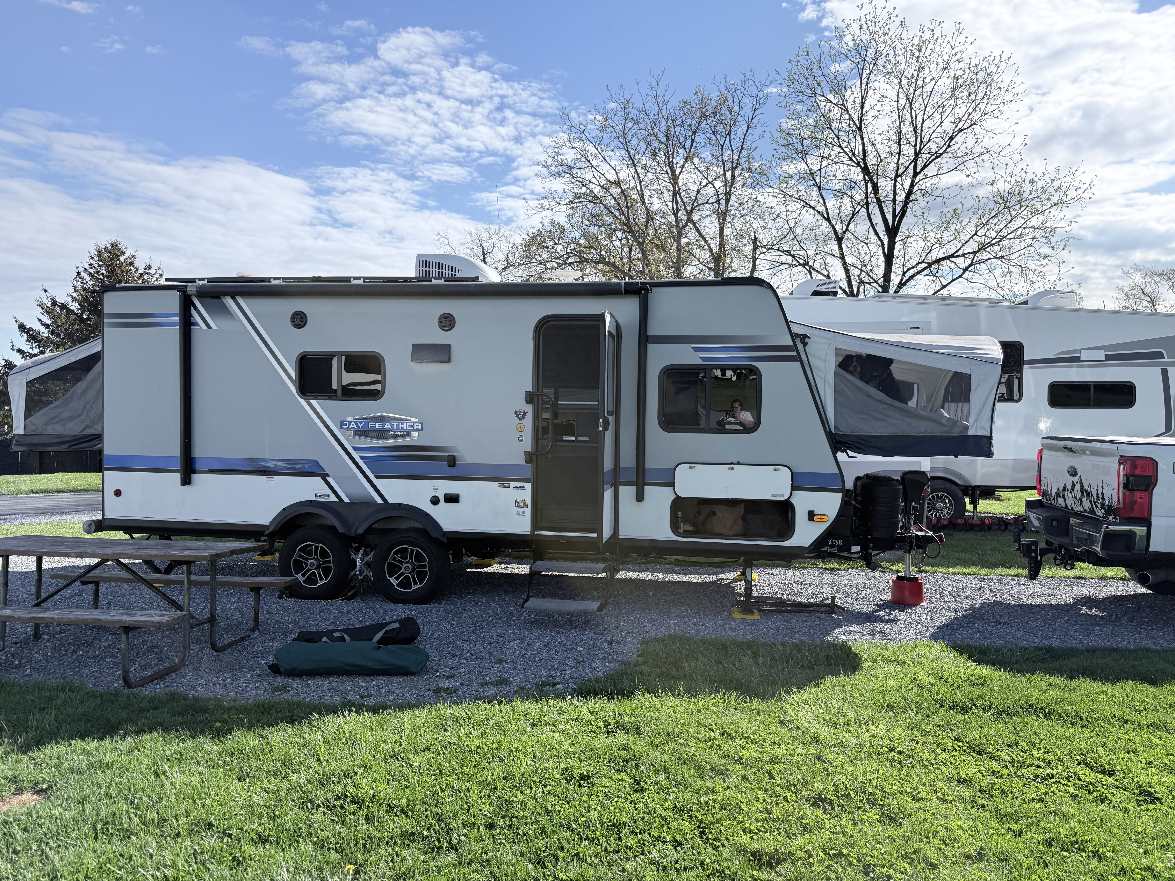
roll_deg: -0.8
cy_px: 440
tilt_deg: -2.5
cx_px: 588
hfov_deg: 71.6
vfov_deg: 56.8
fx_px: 815
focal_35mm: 24
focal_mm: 6.76
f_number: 1.78
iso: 100
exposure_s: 1/4405
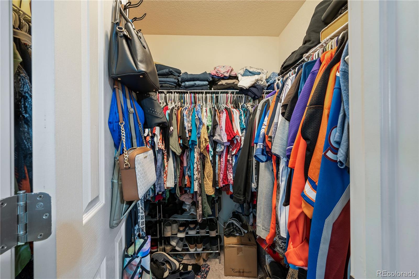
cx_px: 210
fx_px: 163
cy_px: 140
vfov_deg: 81.2
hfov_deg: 104.3
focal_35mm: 14
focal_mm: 14
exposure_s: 4
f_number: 9
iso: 250
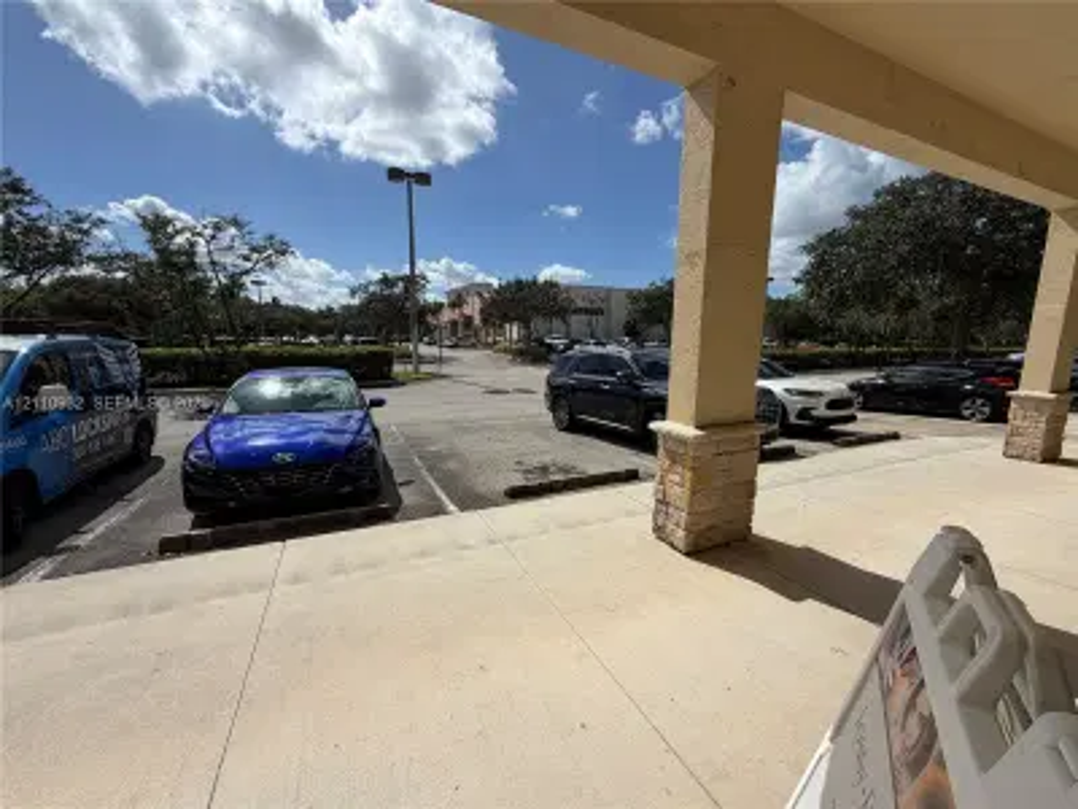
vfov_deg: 85.7
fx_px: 436
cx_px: 539
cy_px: 404
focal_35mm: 14
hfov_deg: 102.1
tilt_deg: -8.8
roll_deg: -0.2
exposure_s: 1/1961
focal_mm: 2.22
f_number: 2.2
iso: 20
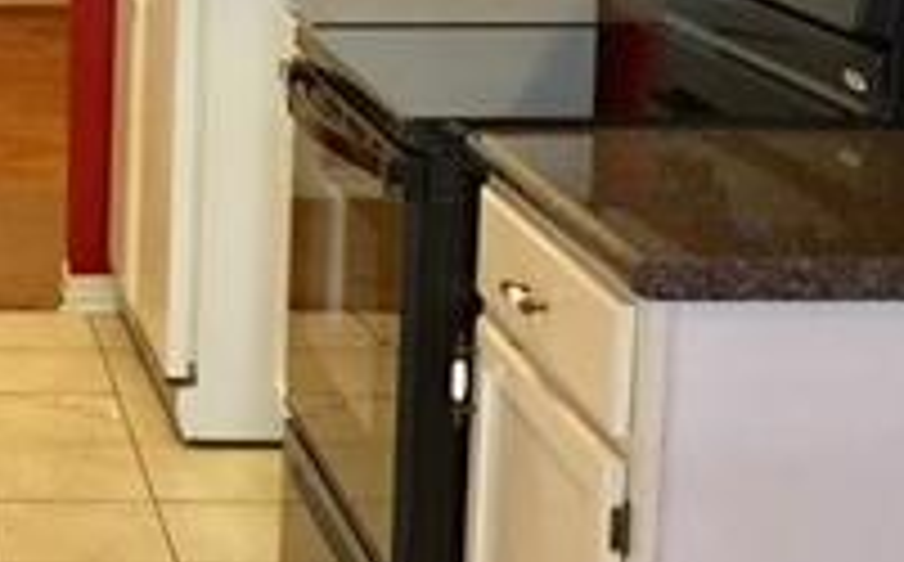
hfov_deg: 20.0
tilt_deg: -9.1
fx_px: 2411
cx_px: -162
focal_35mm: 98
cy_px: 58
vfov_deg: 13.2
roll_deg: +0.0
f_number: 2.2
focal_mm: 4.15
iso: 80
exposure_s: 1/15
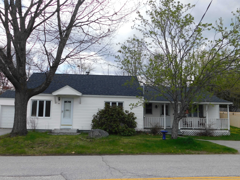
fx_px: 250
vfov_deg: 39.7
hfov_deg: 51.4
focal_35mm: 36
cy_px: 90
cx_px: 120
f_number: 3.5
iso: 125
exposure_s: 1/800
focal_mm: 6.3
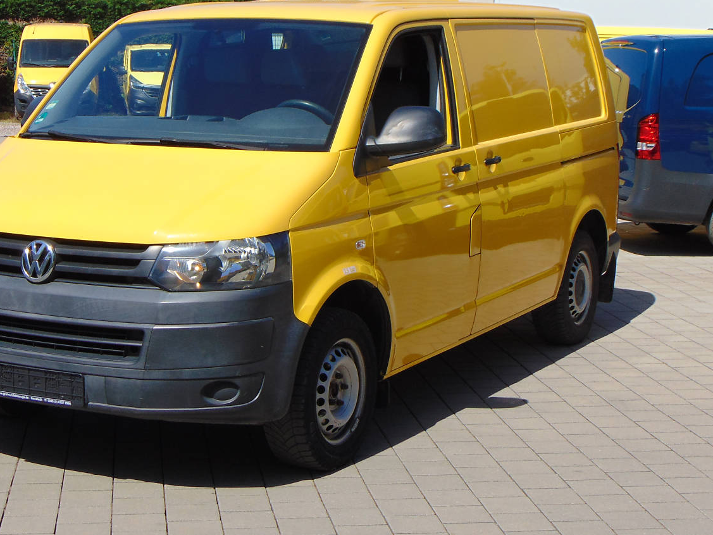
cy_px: 230
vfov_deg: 20.7
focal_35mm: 71
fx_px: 1462
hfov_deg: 27.3
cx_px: 260
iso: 80
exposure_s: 1/200
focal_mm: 9
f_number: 9
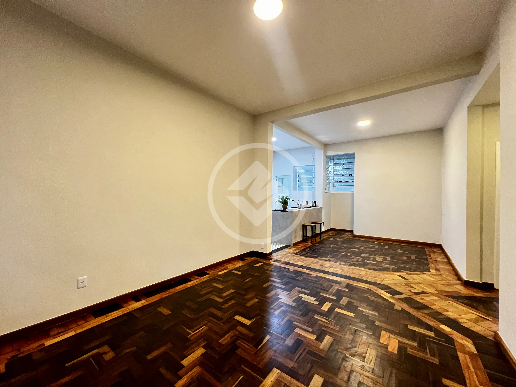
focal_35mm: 13
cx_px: 258
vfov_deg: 89.9
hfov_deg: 106.2
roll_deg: -0.6
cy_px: 194
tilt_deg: +0.0
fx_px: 194
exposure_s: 1/60
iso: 800
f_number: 1.8
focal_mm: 1.57
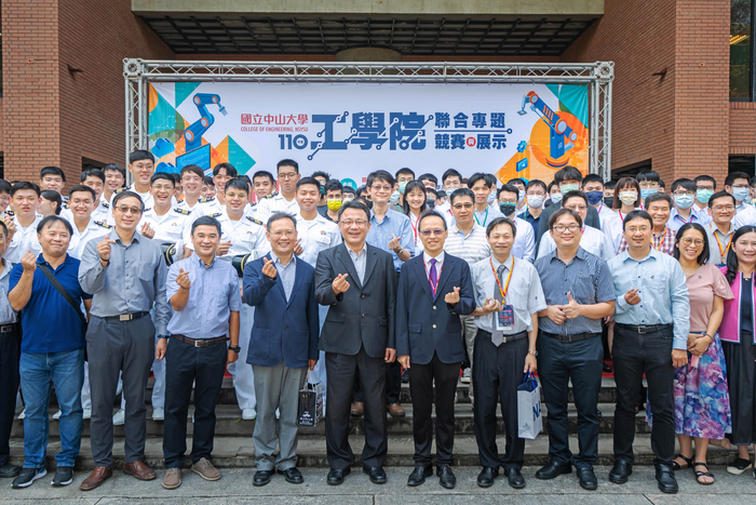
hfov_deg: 61.9
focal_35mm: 30
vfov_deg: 43.6
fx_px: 630
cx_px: 378
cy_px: 252
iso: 640
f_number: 6.3
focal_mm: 30
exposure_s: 1/200
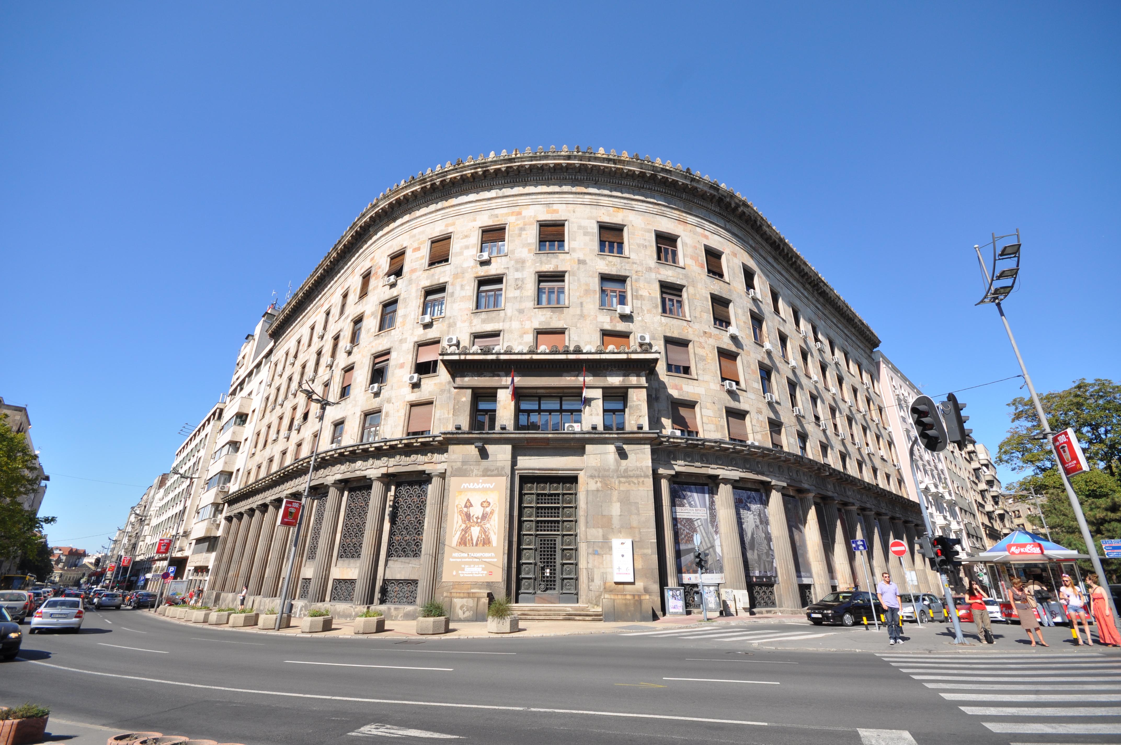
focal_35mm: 15
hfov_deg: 100.5
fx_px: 467
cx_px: 560
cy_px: 372
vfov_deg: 77.2
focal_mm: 10
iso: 200
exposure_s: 1/320
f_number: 9
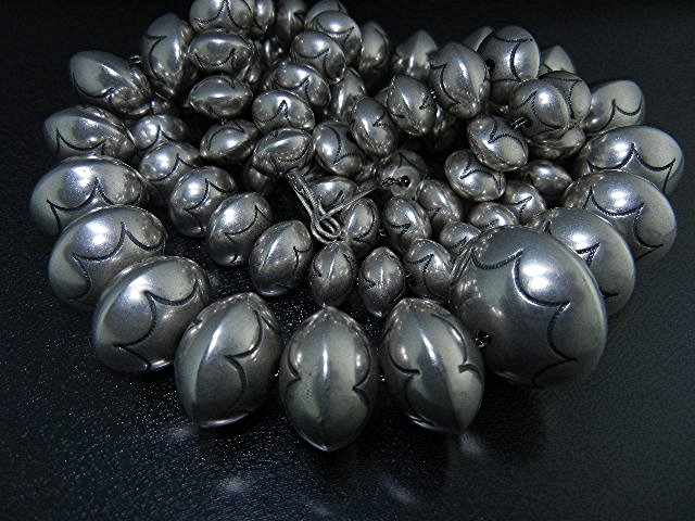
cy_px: 260
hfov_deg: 54.0
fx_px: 683
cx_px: 348
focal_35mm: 34
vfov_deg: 41.8
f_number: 7.2
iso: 231
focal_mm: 6.2
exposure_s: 1/30
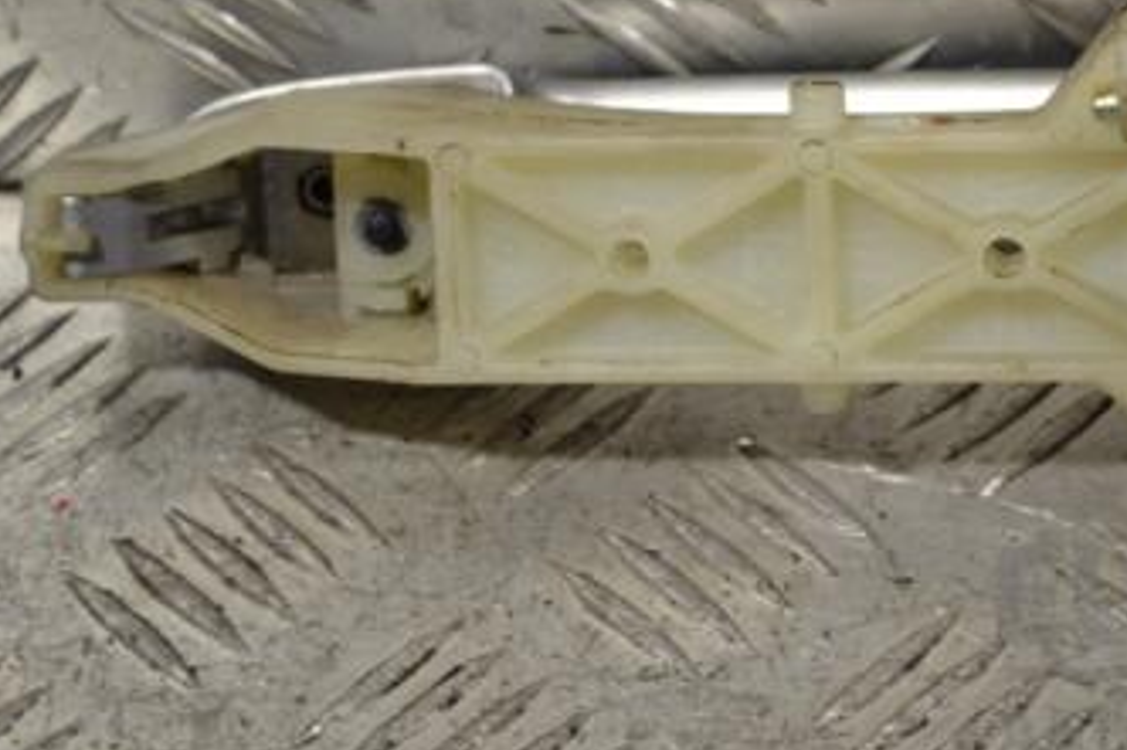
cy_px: 143
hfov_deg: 14.5
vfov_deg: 9.7
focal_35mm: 141
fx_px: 4412
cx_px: 934
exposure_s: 1/30
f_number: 5.6
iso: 160
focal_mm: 52
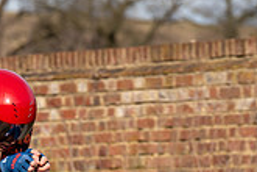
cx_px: 22
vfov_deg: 2.3
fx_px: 4333
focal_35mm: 607
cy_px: 163
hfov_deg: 3.4
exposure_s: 1/800
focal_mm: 119
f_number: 4
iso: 100
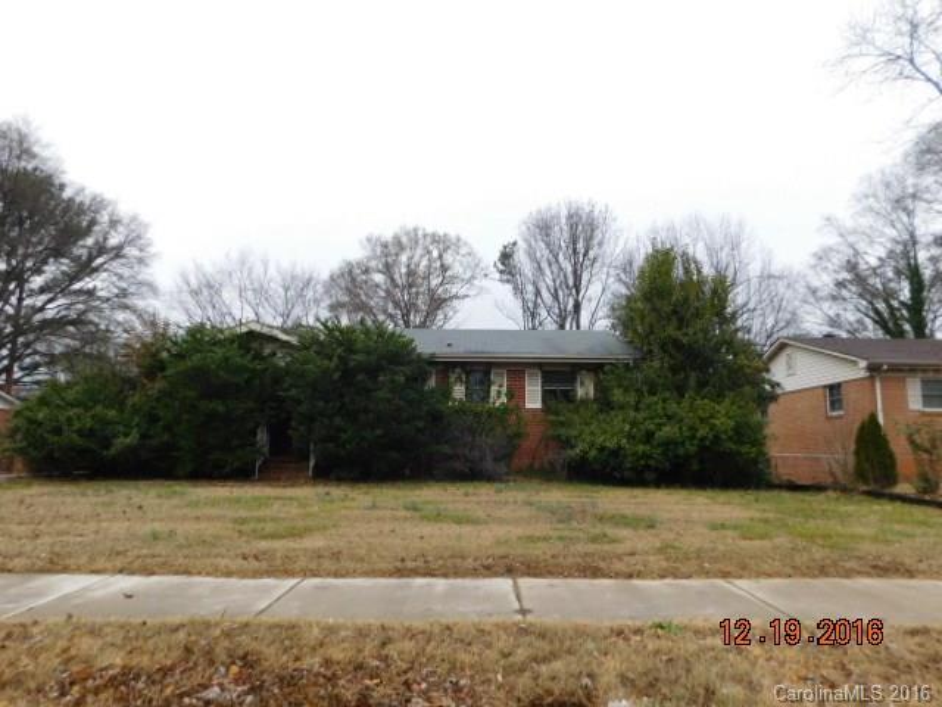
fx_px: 626
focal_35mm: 23
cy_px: 354
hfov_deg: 73.9
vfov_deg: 58.9
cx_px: 471
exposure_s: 1/500
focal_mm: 4
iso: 125
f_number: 3
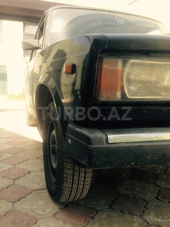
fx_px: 216
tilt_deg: -5.8
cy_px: 114
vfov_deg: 55.4
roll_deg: -2.6
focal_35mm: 33
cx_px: 85
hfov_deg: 42.9
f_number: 2.4
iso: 50
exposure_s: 1/430
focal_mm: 4.12
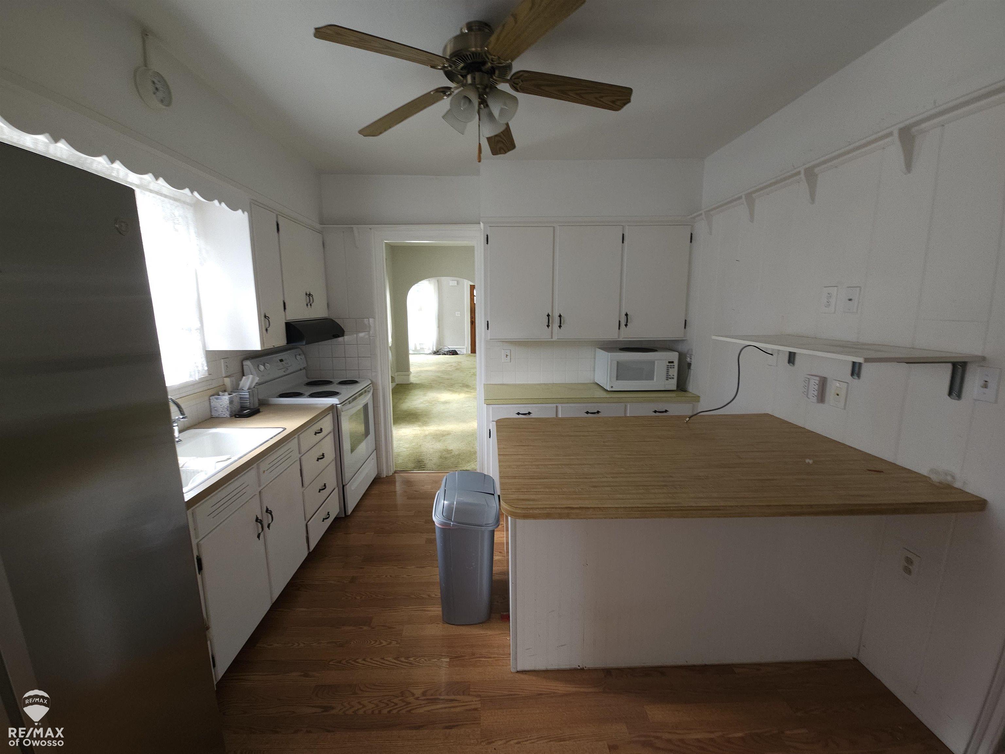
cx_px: 502
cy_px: 377
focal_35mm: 13
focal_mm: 2.2
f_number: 2.2
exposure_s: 1/20
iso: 64
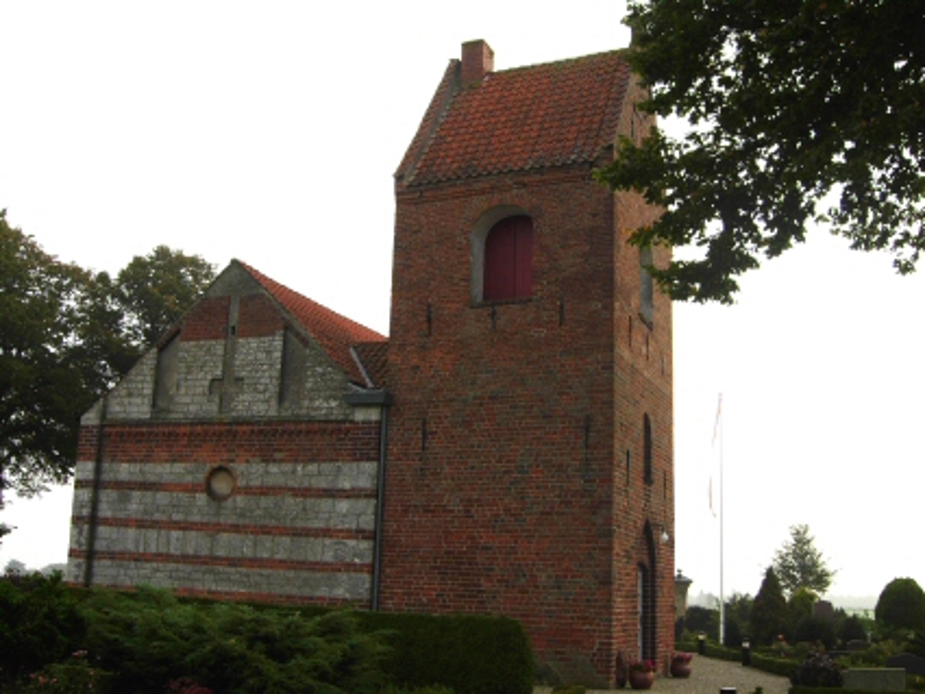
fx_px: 962
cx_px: 462
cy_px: 347
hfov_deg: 51.3
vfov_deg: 39.7
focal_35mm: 36
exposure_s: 1/256
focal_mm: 7.5
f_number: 4.8
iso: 50
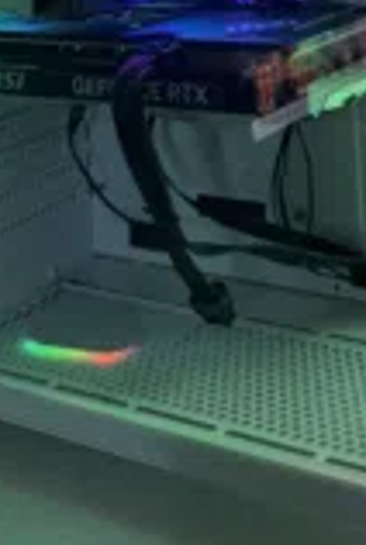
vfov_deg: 28.5
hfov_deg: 21.5
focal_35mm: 63
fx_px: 956
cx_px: 273
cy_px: -72
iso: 320
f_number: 1.78
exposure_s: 1/60
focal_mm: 6.76
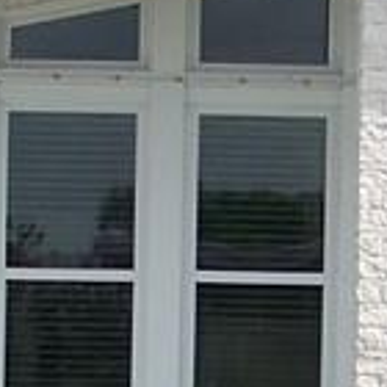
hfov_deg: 7.5
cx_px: 293
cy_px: 401
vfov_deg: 7.5
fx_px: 2947
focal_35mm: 233
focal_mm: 5.85
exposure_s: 1/1000
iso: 64
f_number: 2.8
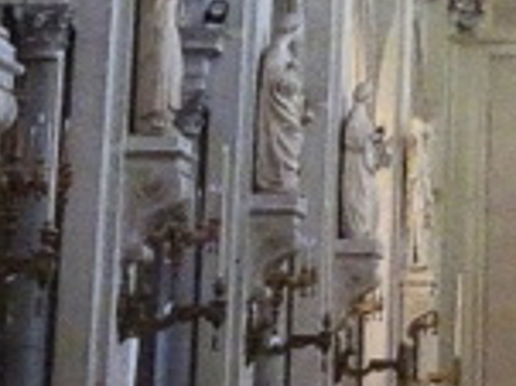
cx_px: 735
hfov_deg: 10.9
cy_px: -277
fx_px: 2607
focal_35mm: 175
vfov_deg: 8.2
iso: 800
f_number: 4
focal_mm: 5.61
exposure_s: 1/30
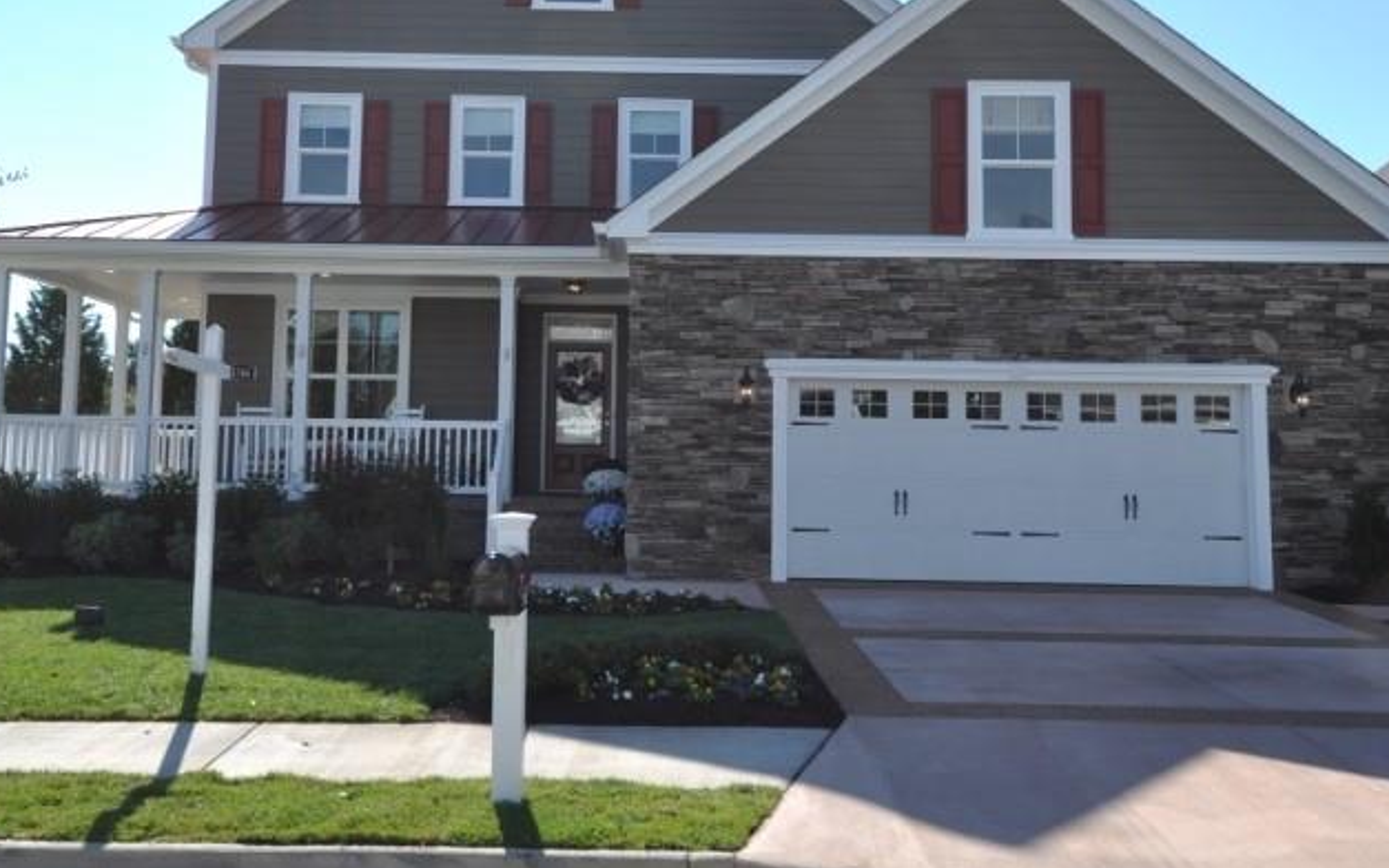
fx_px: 1590
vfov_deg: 30.4
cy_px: 322
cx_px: 662
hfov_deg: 47.2
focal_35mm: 42
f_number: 11
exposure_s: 1/100
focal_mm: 22
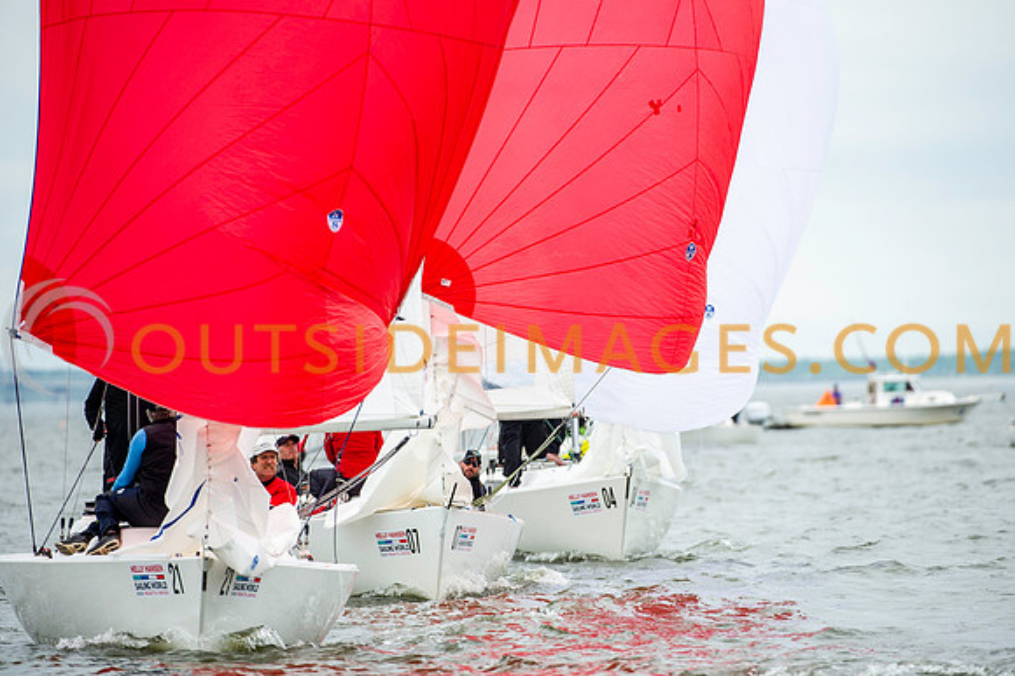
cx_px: 531
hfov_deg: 5.5
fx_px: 10507
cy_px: 322
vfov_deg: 3.7
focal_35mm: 373
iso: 500
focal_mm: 340
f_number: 5.6
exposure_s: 1/2000
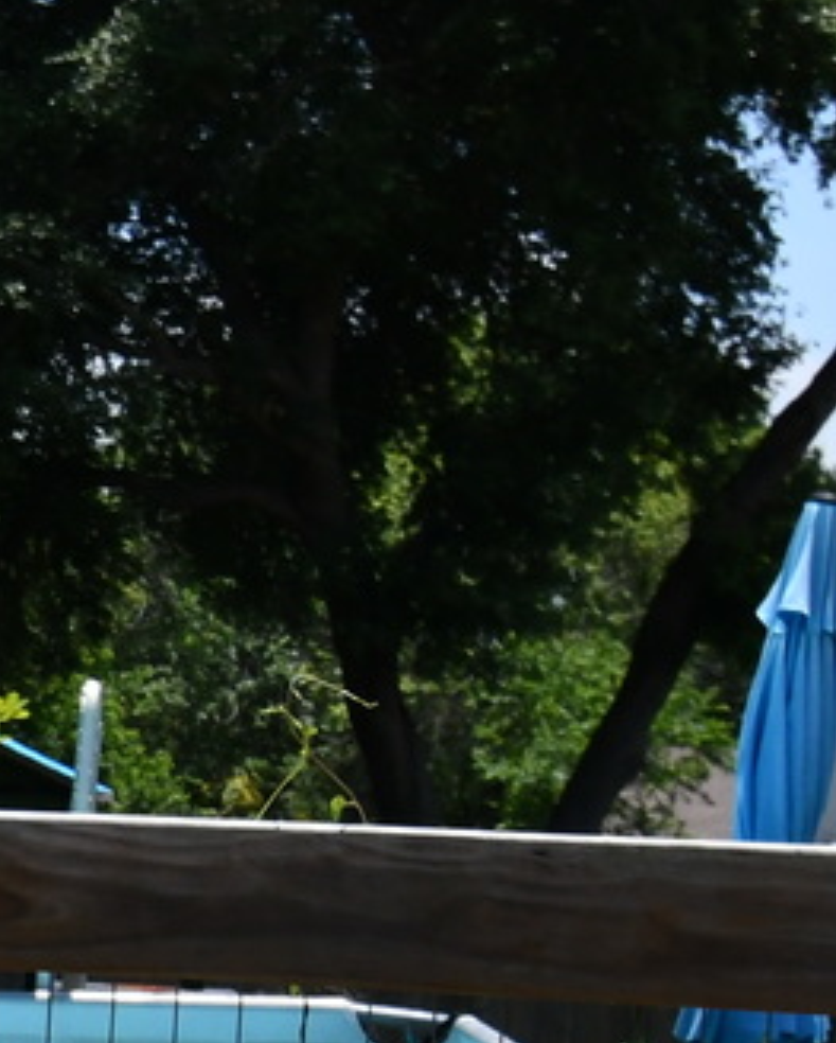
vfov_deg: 13.5
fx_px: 4293
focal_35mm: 139
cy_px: 1196
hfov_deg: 9.7
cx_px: -1265
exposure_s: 1/3200
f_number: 6.3
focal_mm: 20
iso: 640
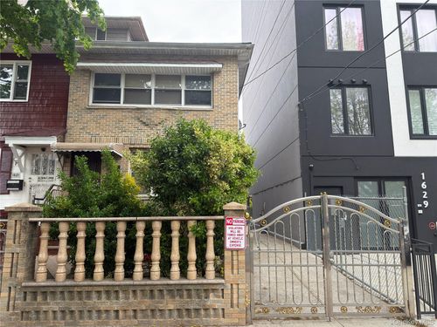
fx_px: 303
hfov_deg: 71.6
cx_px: 218
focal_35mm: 24
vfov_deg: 56.8
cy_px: 164
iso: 80
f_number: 1.78
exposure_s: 1/547
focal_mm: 6.76
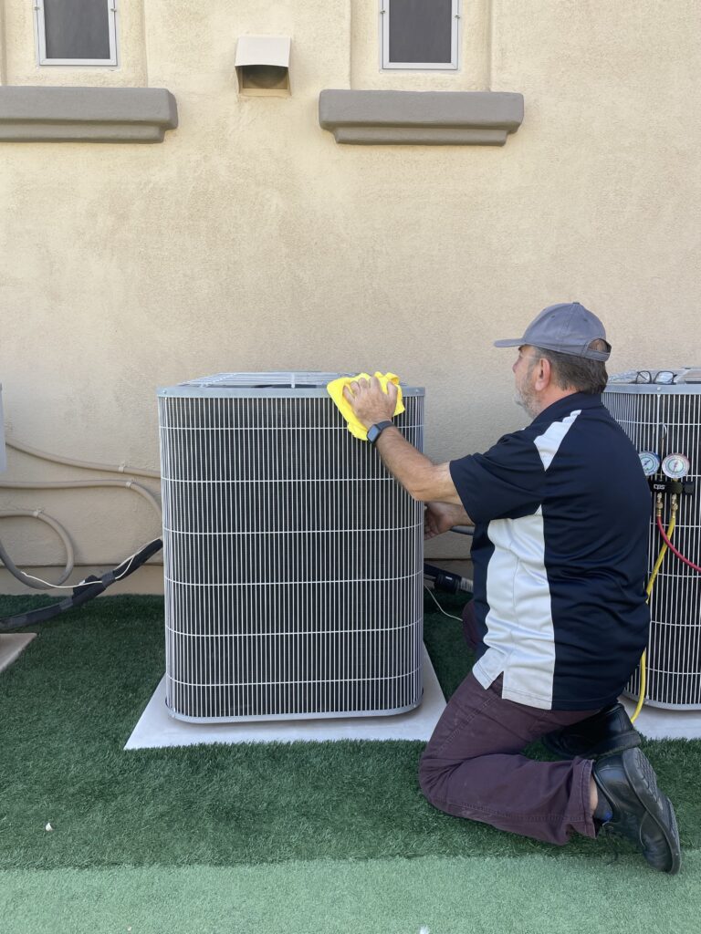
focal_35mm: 26
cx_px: 350
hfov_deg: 53.1
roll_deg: +0.1
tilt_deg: -9.2
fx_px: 702
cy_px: 467
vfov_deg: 67.3
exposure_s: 1/506
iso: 32
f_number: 1.6
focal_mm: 4.2
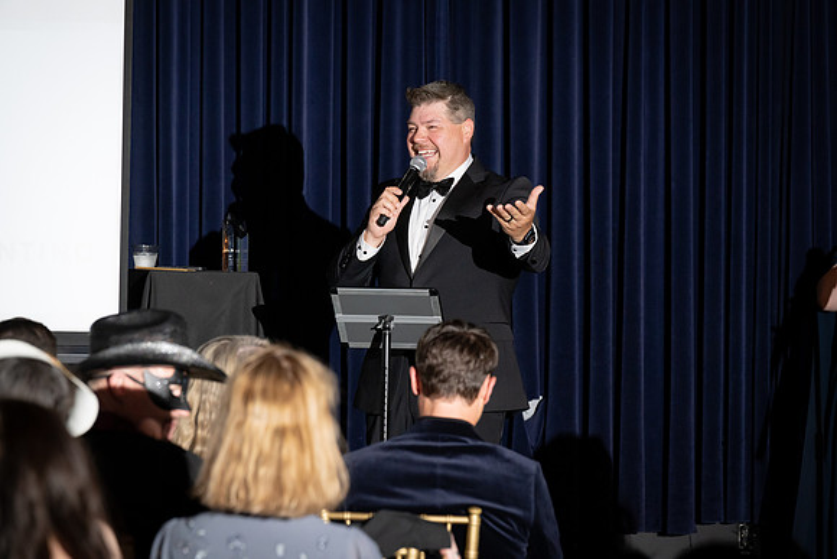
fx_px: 3488
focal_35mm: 150
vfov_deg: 9.2
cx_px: 418
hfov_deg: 13.7
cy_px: 280
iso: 2500
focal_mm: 150
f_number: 5
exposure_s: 1/200
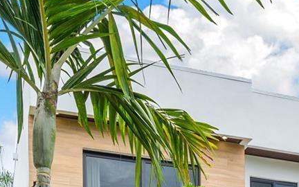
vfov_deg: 17.4
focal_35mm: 68
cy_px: 272
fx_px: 554
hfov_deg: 28.5
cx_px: 293
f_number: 8
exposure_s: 1/200
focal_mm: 18
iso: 100
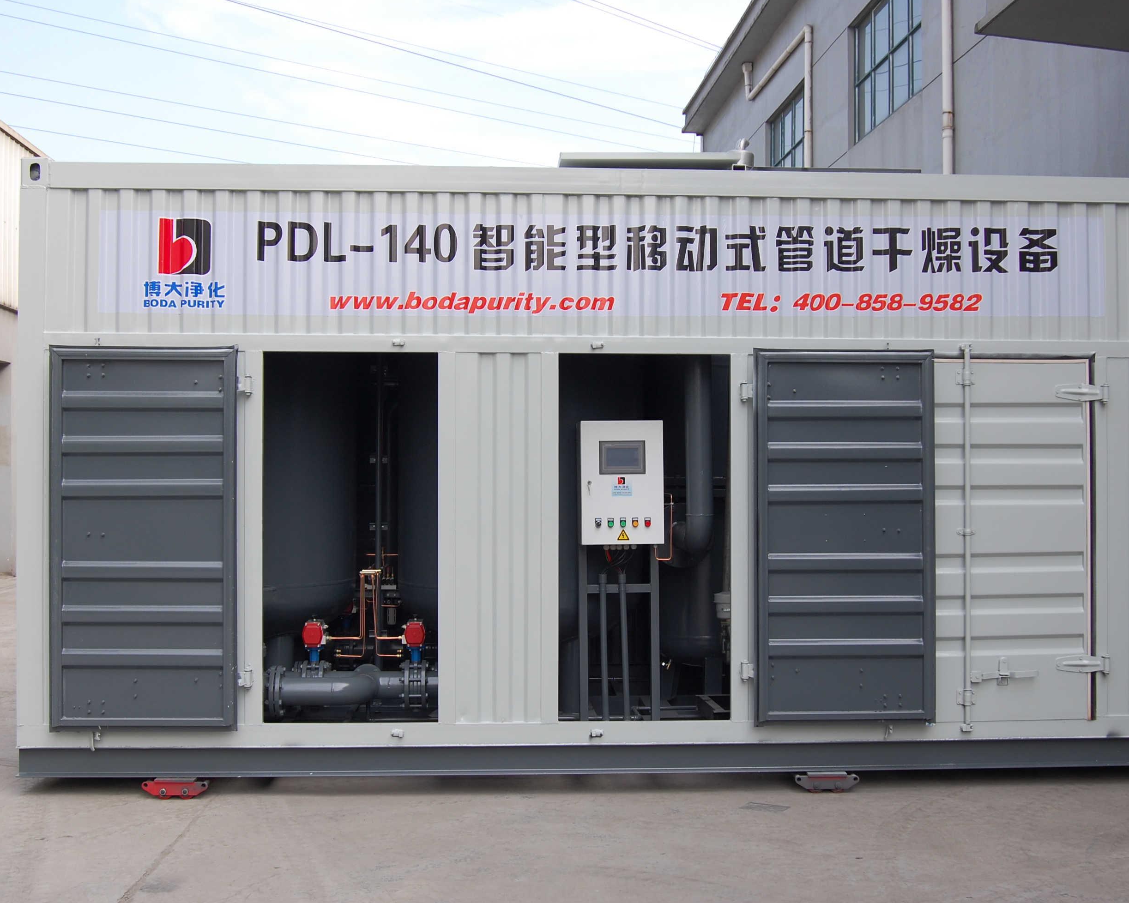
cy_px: 450
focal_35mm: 45
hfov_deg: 41.2
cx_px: 552
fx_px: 1504
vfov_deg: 33.4
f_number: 7.1
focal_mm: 26
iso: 200
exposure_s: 1/200
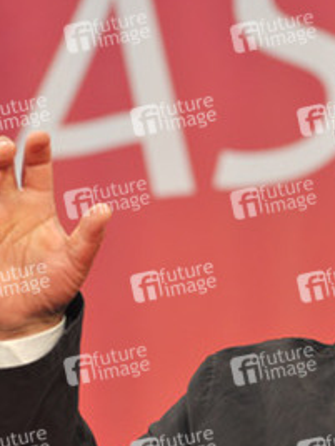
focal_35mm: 351
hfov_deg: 4.2
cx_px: 295
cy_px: 241
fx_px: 4527
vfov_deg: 5.6
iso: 400
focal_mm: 145
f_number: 4.8
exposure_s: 1/320
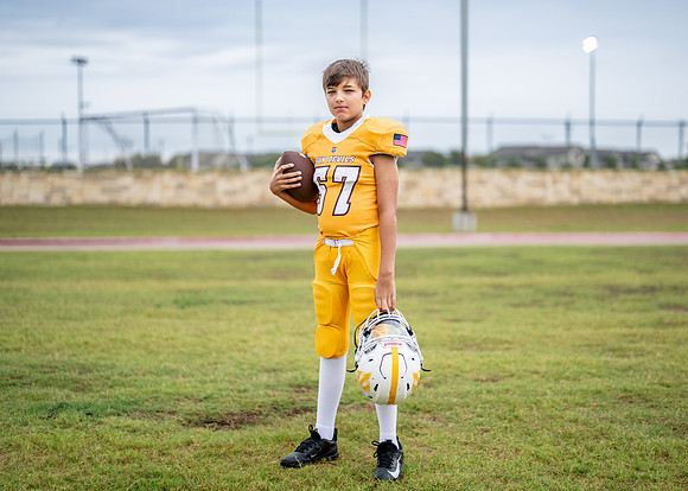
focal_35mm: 57
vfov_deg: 24.8
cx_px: 362
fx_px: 1116
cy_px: 233
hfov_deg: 34.2
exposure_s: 1/1250
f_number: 1.2
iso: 320
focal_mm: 50
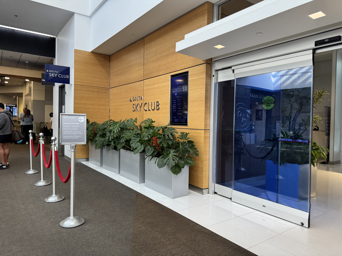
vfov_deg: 56.8
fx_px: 237
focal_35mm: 24
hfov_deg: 71.6
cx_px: 171
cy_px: 128
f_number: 1.78
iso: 160
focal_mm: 6.76
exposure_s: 1/120
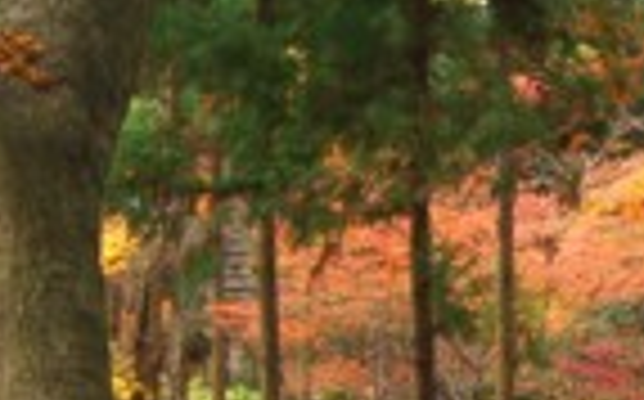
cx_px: 793
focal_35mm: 127
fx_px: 2226
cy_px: 279
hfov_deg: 15.8
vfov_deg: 10.3
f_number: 2.8
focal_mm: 7.9
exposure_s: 1/80
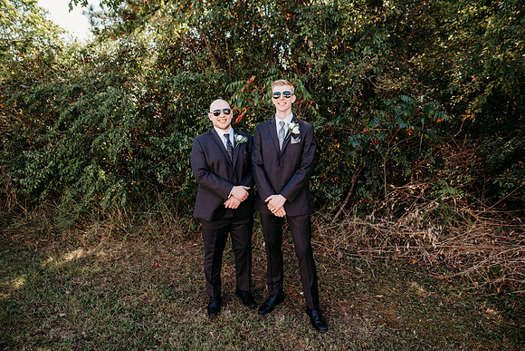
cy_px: 176
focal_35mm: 24
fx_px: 350
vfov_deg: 53.2
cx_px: 262
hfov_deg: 73.7
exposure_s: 1/400
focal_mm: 24
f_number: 2.8
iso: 200
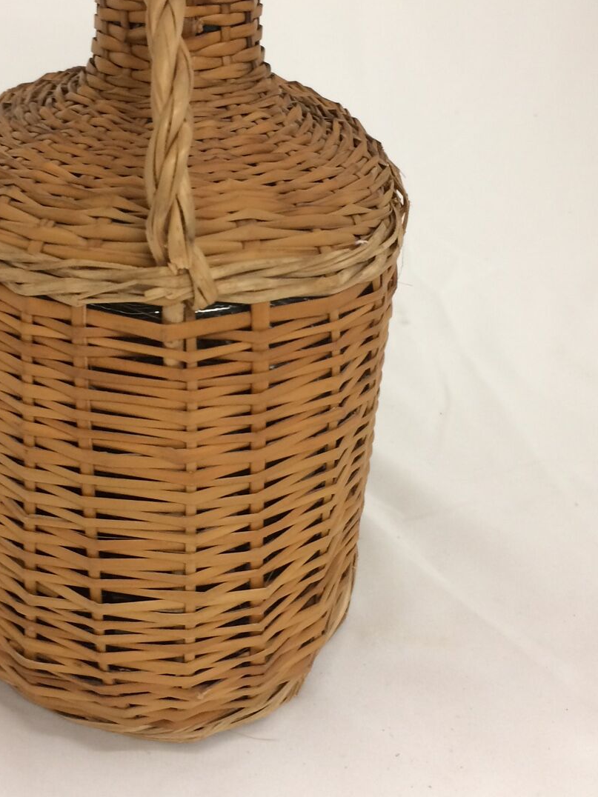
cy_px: 317
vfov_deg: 42.7
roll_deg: -3.8
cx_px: 222
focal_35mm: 44
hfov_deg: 32.7
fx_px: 1013
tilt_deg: -26.9
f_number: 2.2
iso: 125
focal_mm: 4.15
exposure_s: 1/33
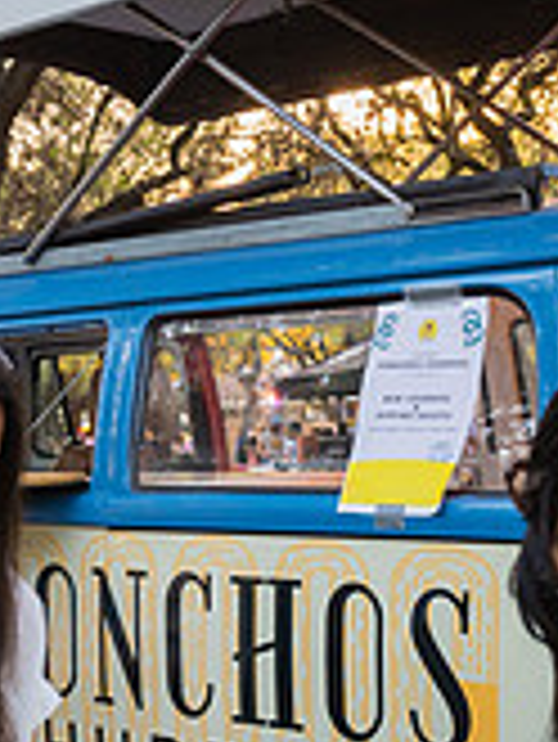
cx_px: 212
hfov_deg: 18.2
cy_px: 612
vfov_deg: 23.7
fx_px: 1739
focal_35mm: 81
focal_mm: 24
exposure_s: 1/200
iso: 800
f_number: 4
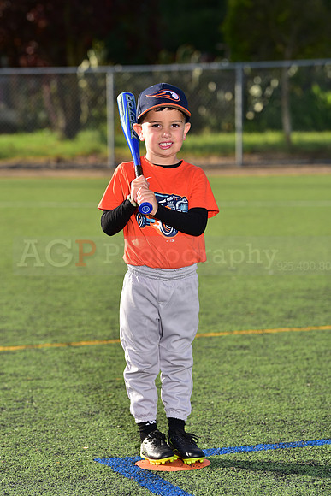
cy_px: 248
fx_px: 1792
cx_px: 166
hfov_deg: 10.6
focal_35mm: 130
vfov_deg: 15.8
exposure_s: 1/250
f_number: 5
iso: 64
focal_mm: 130
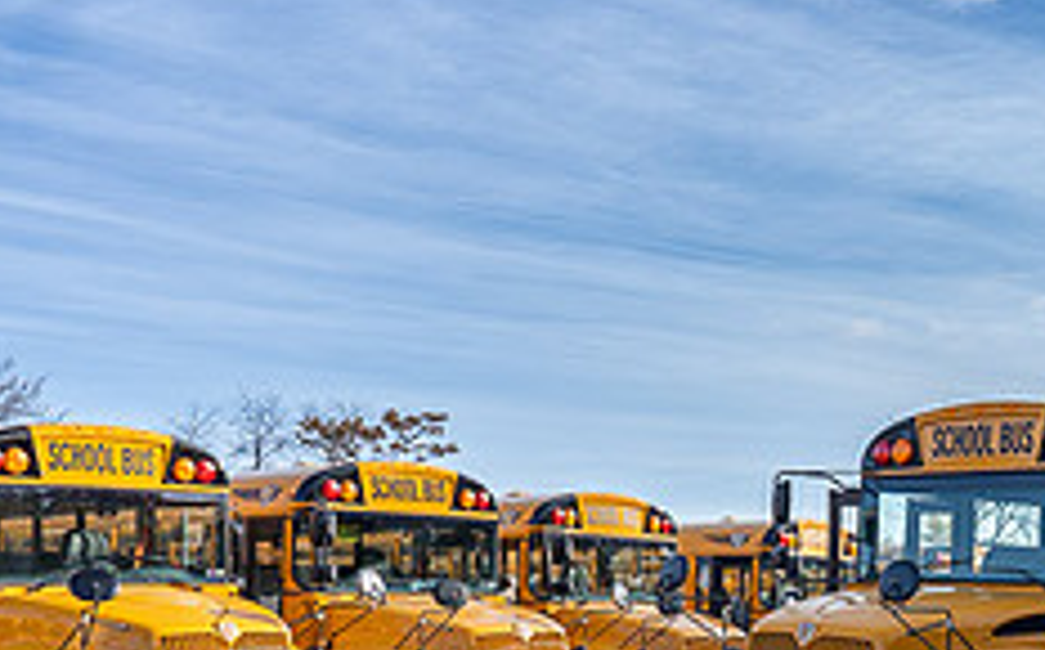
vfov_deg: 21.1
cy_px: 486
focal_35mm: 61
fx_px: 1735
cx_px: 861
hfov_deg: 32.4
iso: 125
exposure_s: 1/200
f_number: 8
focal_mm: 24
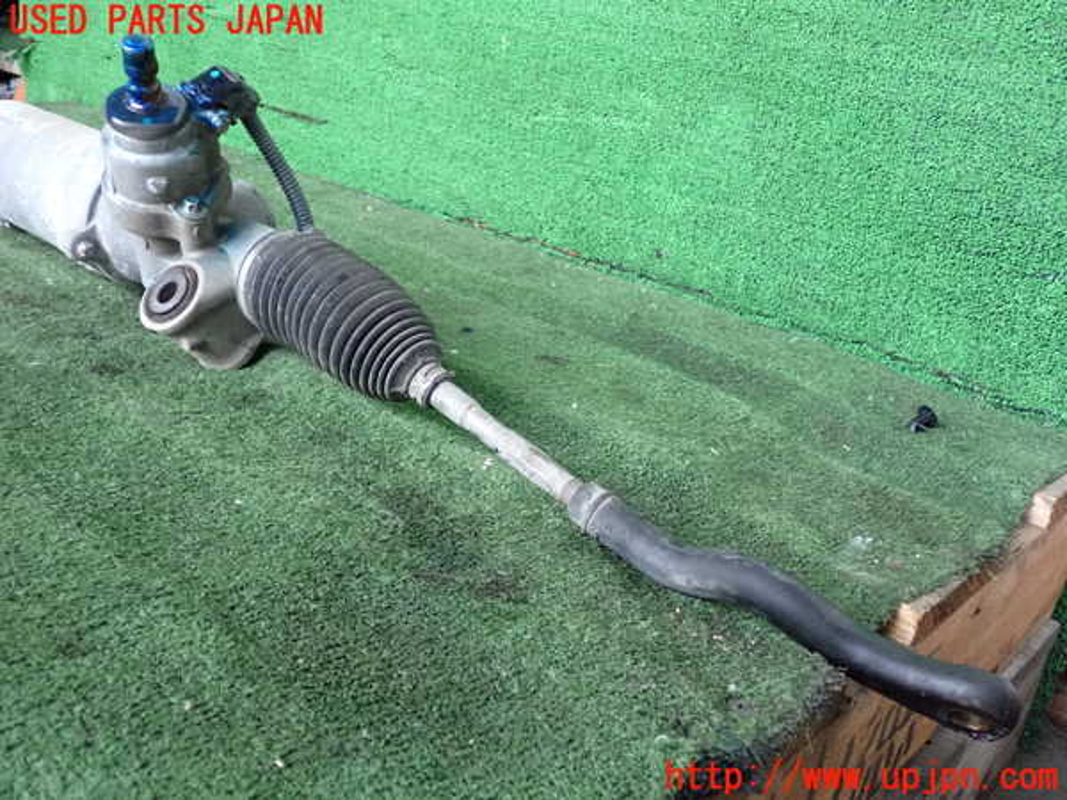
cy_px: 400
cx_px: 534
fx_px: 1110
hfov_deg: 51.4
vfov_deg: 39.7
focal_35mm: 36
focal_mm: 6.37
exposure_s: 1/125
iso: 1250
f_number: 2.5
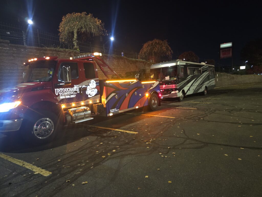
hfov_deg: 73.9
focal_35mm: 23
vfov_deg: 58.9
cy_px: 98
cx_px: 131
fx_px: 174
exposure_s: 1/12
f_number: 1.7
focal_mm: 6.3
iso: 800
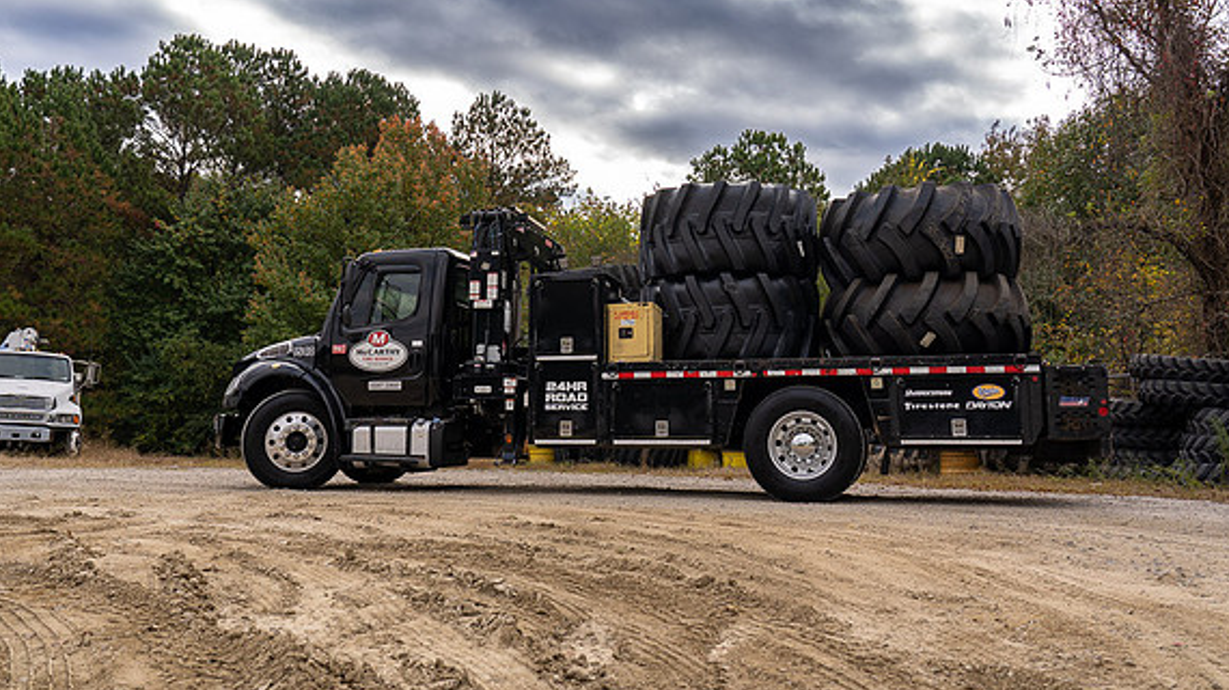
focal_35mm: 32
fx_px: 1042
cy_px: 288
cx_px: 606
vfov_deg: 36.5
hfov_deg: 61.0
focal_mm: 30
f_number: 5.6
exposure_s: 1/125
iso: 100
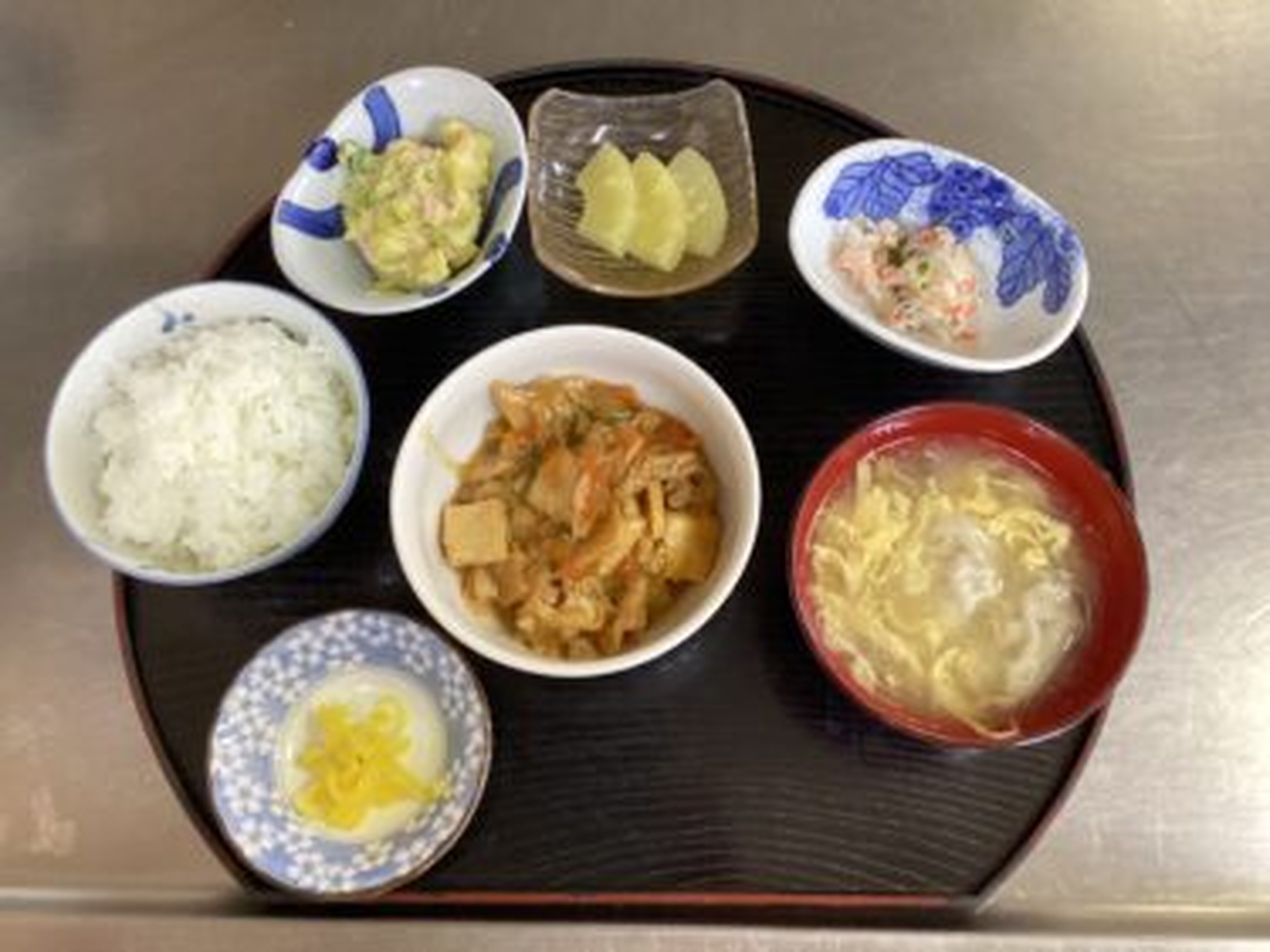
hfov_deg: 58.4
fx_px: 1137
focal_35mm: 31
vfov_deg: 45.4
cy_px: 476
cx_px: 635
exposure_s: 1/40
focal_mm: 3.3
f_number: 2.4
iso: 320
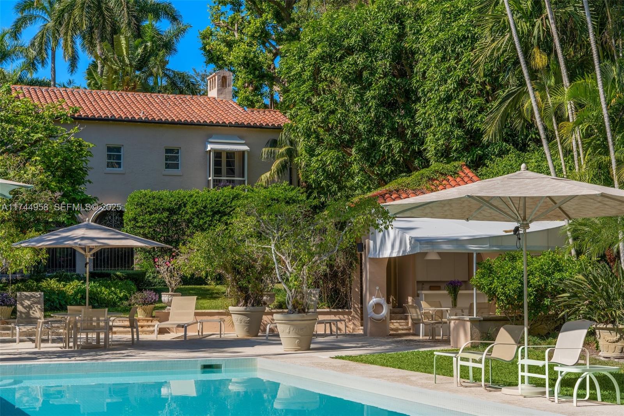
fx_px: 1033
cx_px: 312
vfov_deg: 22.8
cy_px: 208
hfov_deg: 33.6
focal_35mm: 60
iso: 100
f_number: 11
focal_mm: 59.6
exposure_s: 1/160
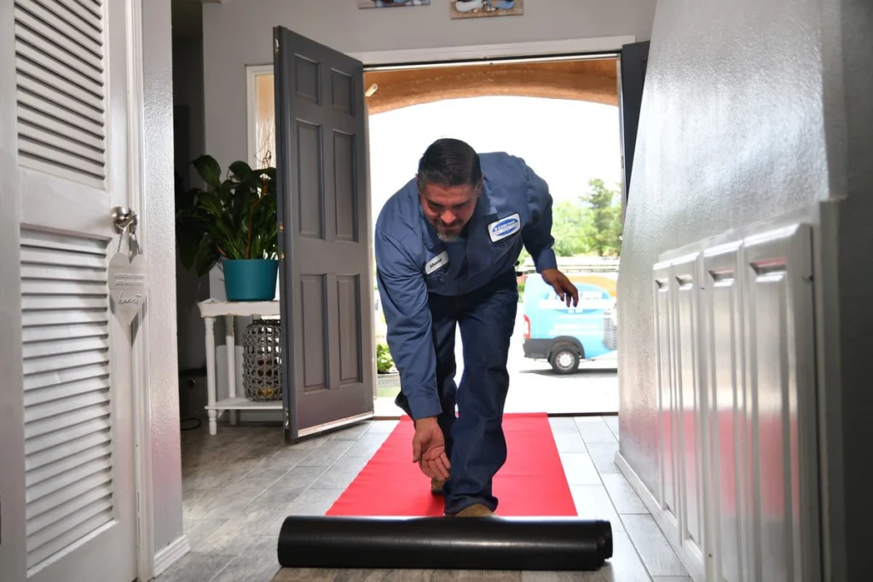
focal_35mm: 36
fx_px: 873
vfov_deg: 36.9
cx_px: 436
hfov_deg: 53.1
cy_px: 291
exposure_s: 1/640
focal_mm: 24
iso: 250
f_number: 2.8
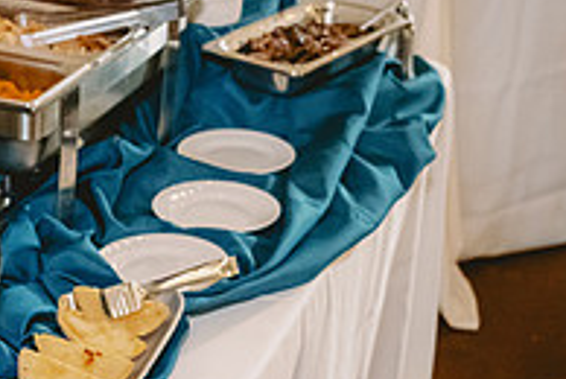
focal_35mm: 91
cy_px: 261
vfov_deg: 15.0
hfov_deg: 21.2
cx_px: -53
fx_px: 1433
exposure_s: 1/60
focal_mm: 30.5
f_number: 2.8
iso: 5000
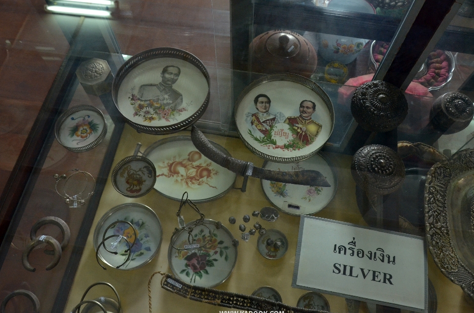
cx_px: 243
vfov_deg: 44.7
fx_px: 381
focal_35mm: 29
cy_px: 154
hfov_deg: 63.8
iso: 1250
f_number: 6.3
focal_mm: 18
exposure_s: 1/30
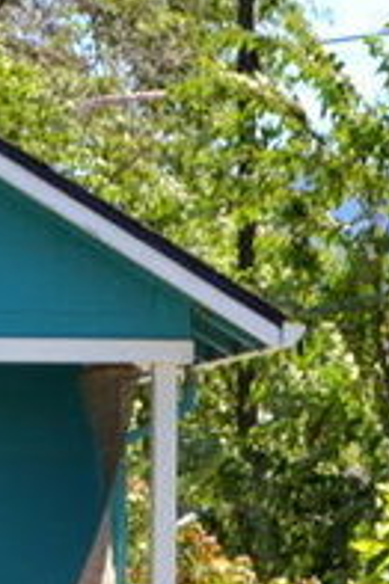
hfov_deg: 3.2
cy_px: 348
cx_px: -454
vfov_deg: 4.8
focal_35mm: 429
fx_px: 6959
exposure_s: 1/200
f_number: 7.1
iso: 100
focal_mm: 55
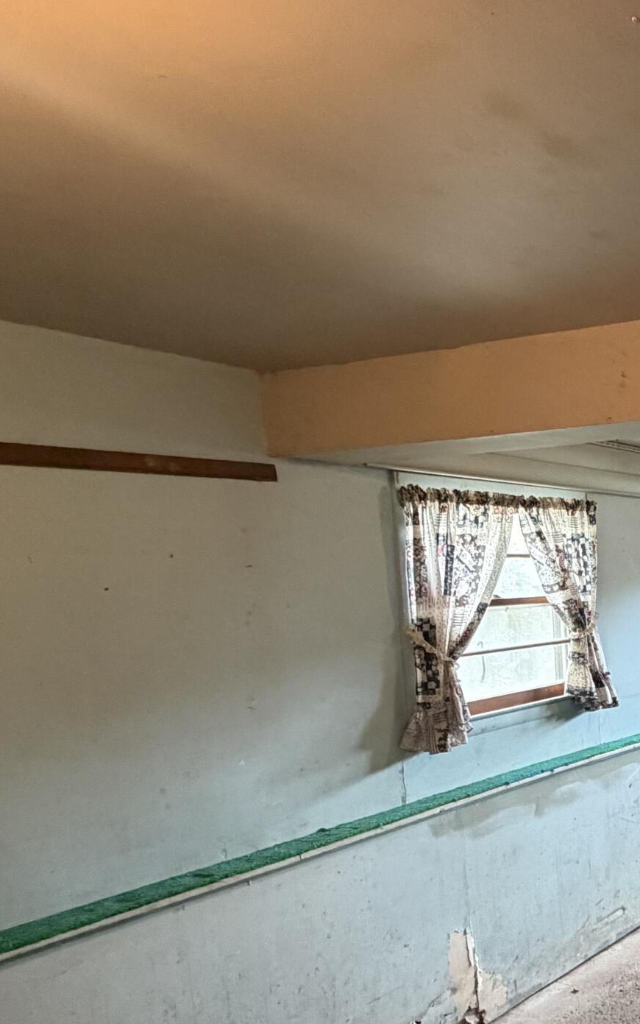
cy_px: 629
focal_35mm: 32
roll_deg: +1.9
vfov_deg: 59.0
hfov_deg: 29.4
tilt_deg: -3.0
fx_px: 893
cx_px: 885
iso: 400
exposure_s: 1/60
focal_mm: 2.22
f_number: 2.2
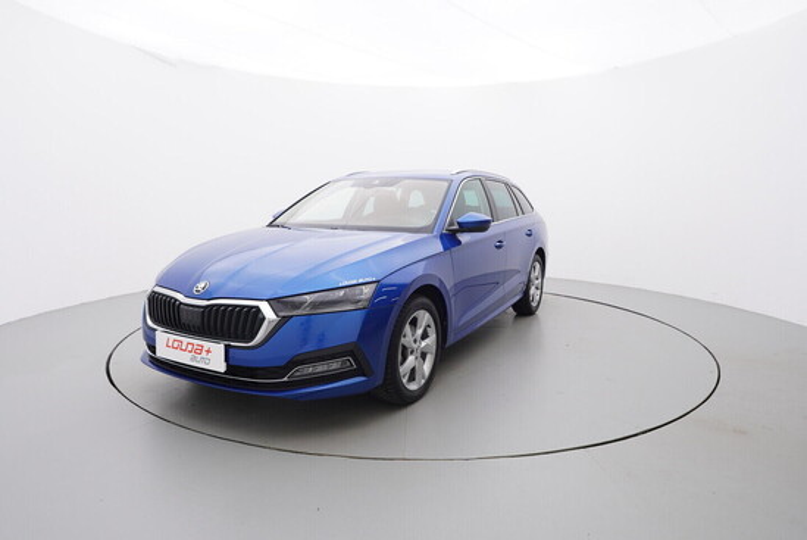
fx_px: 505
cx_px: 404
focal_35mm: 22
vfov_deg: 56.2
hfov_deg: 77.3
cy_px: 270
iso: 200
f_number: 5
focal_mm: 15
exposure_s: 1/80
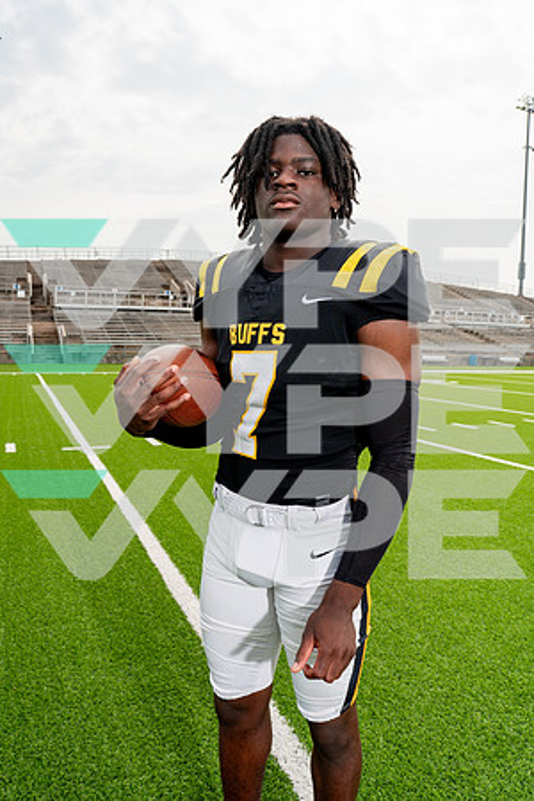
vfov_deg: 69.4
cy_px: 400
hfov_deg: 49.6
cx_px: 267
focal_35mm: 26
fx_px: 578
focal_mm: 26
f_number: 8
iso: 100
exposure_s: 1/250
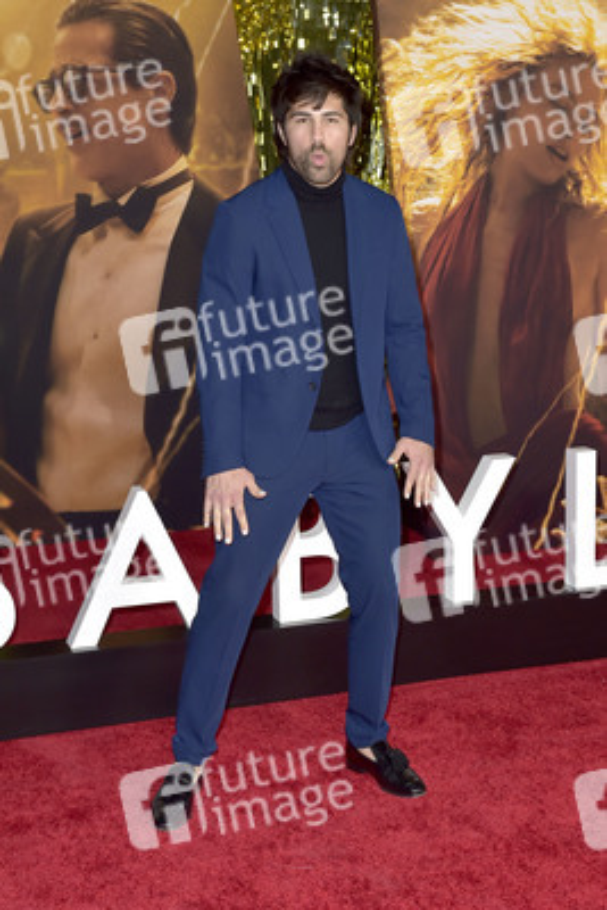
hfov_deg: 24.6
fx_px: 1390
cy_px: 455
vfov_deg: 36.2
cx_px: 304
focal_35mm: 55
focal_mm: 55
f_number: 6.3
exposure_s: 1/250
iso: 1000
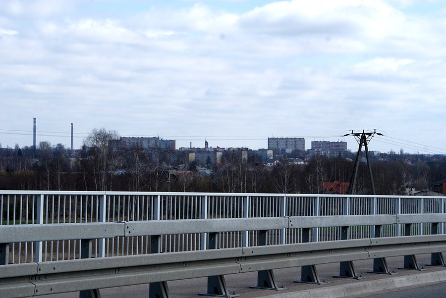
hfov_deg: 19.4
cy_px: 149
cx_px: 223
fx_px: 1302
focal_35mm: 105
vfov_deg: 13.1
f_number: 11
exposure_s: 1/160
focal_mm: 70
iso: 100
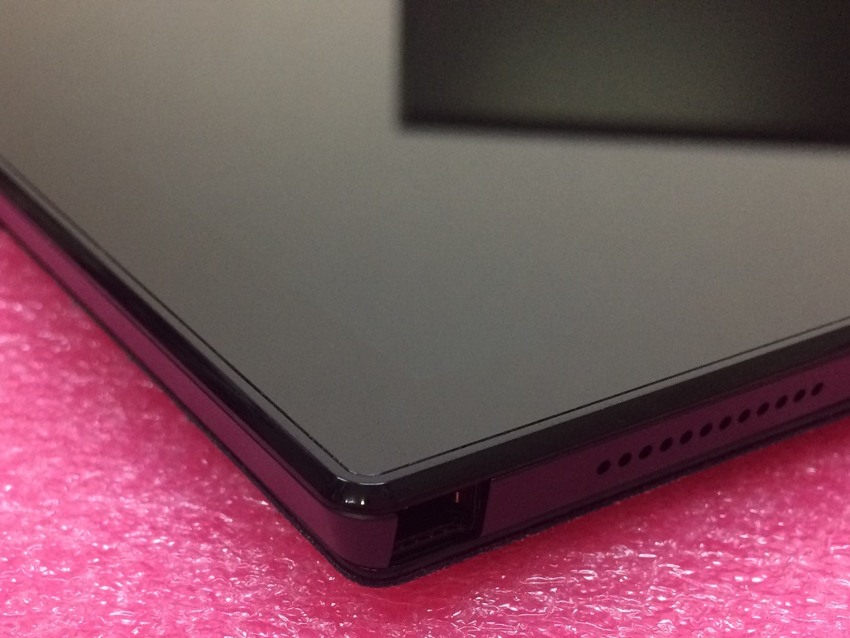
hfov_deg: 61.7
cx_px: 425
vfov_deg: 48.2
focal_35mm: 29
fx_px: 712
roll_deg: -0.1
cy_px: 319
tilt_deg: -36.0
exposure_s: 1/30
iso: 125
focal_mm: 4.15
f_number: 2.2
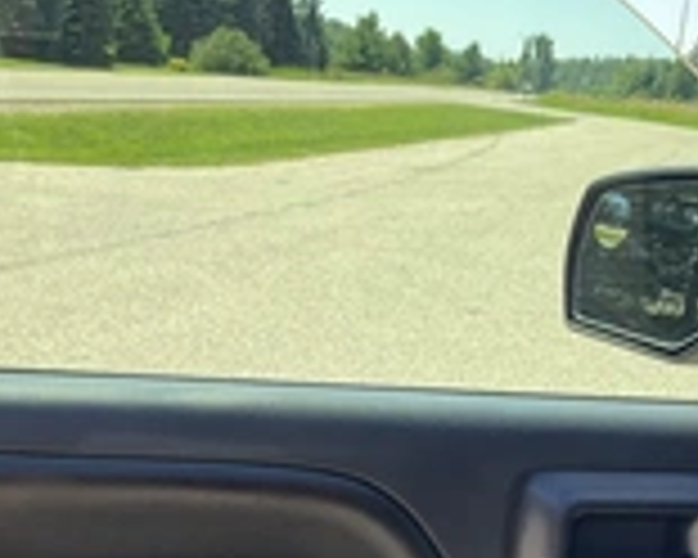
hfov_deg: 26.1
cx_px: 360
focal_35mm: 73
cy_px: 662
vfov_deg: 19.8
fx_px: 1508
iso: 25
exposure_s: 1/348
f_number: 1.8
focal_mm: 3
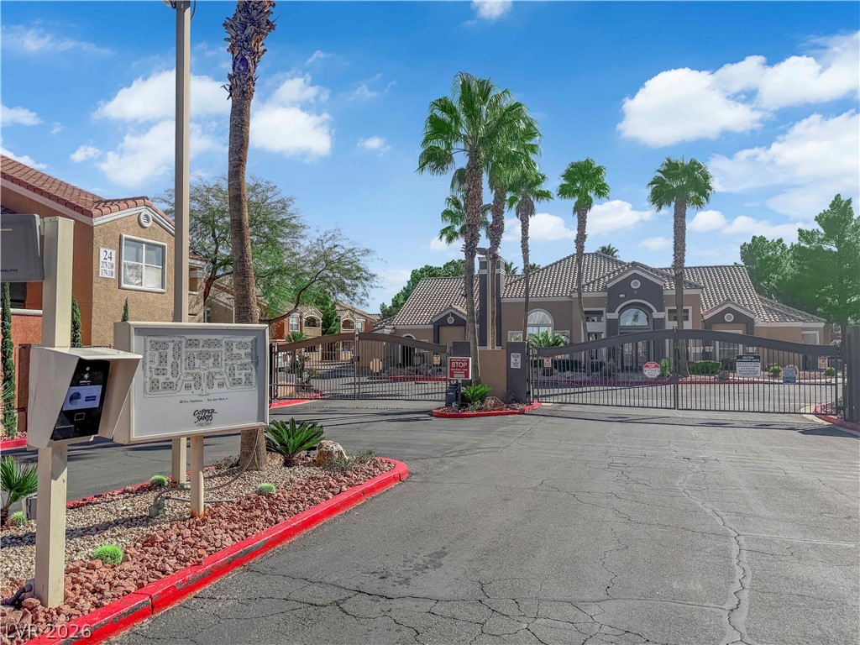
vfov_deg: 56.8
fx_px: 596
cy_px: 322
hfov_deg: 71.6
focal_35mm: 24
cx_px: 430
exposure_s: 1/5319
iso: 80
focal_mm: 6.76
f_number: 1.78
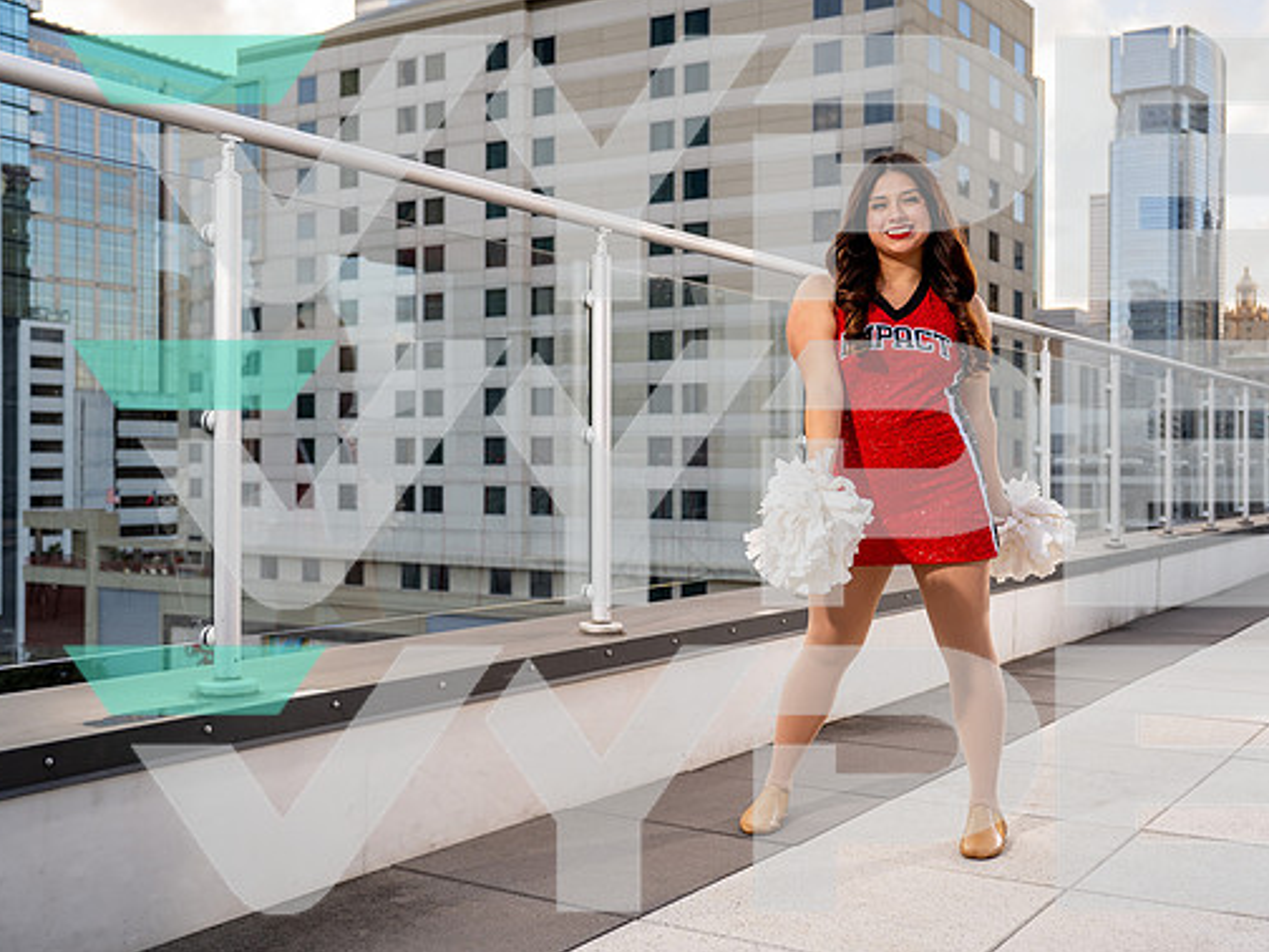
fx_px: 1466
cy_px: 475
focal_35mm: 40
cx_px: 713
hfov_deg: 46.7
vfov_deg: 36.0
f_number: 4
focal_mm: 35
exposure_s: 1/250
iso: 100
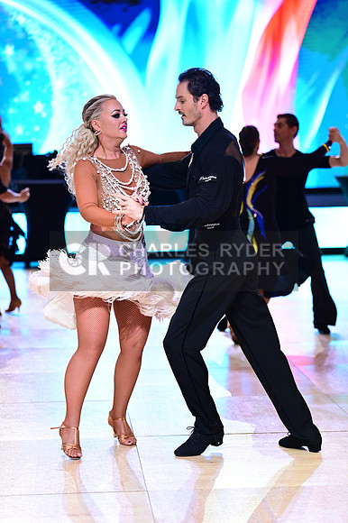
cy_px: 262
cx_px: 174
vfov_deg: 20.0
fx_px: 1481
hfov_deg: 13.4
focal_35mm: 102
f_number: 2.8
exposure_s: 1/500
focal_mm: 102
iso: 2000
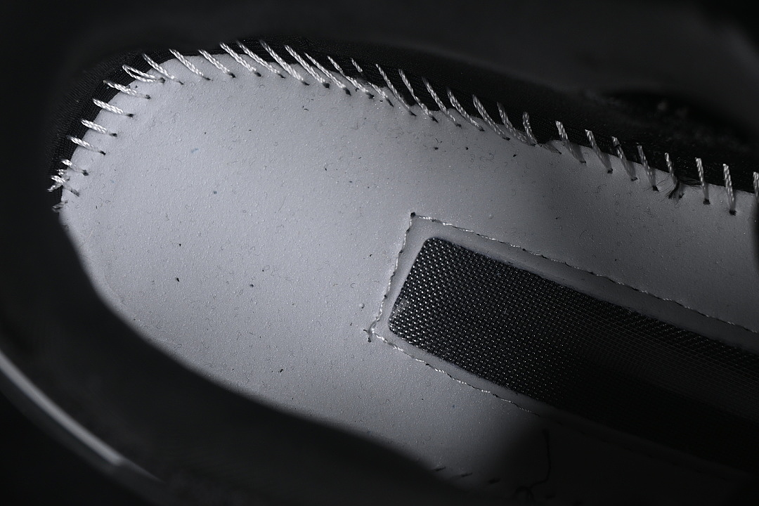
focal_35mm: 75
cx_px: 380
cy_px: 253
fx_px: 1581
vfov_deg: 18.2
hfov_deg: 27.0
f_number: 6.3
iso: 160
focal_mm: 50
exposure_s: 1/60
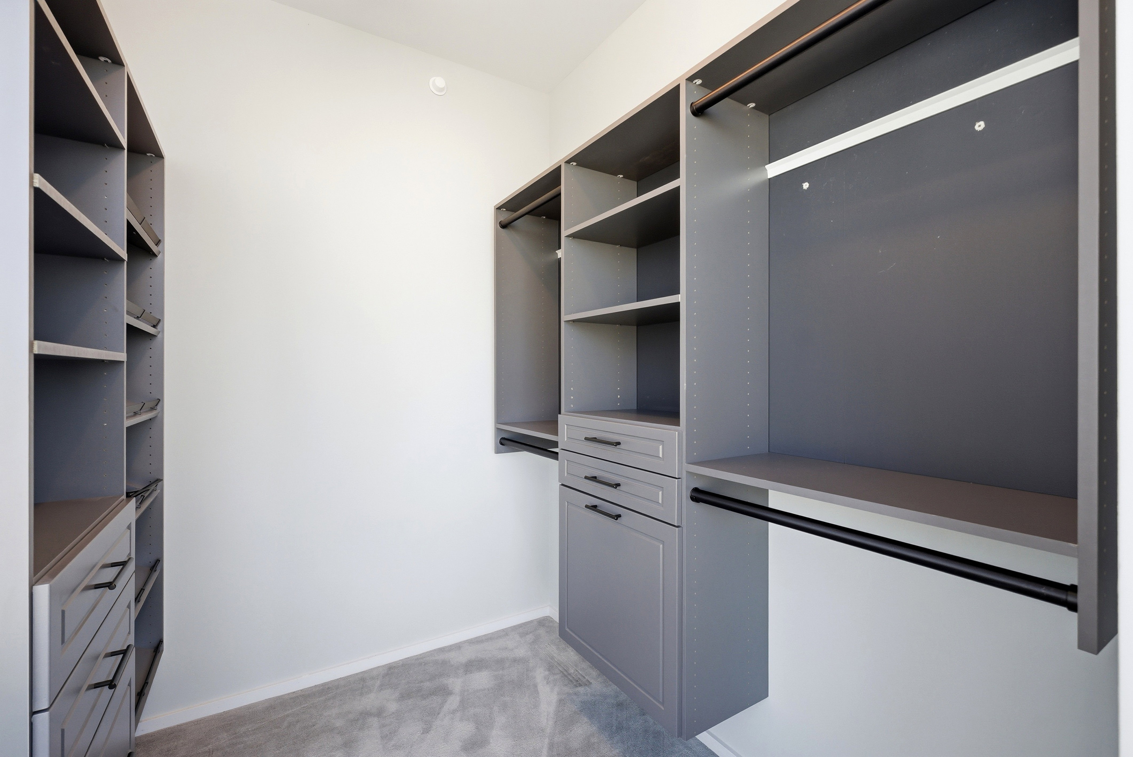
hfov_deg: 98.5
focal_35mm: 16
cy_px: 378
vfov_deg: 75.6
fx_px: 488
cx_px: 566
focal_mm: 15.5
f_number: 5.6
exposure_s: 1/640
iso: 400
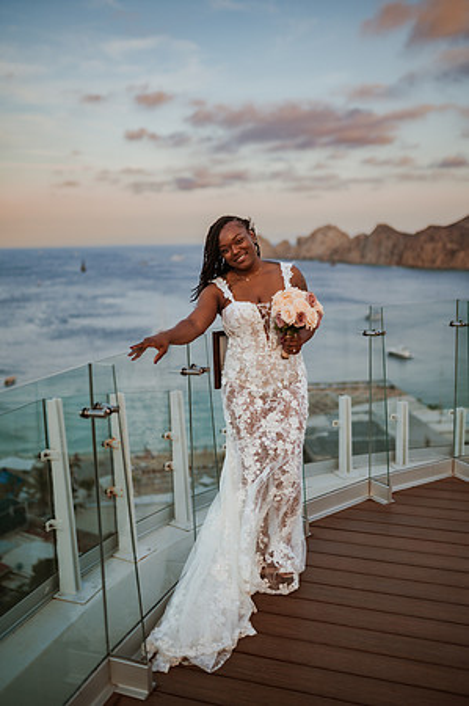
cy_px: 353
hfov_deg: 37.8
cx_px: 234
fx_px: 685
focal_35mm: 35
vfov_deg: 54.5
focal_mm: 35
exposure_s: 1/3200
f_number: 1.4
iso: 160
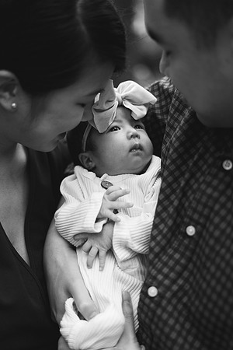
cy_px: 175
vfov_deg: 39.6
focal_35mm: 50
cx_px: 116
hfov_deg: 27.0
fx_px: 485
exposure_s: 1/500
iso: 250
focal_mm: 50
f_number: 1.8
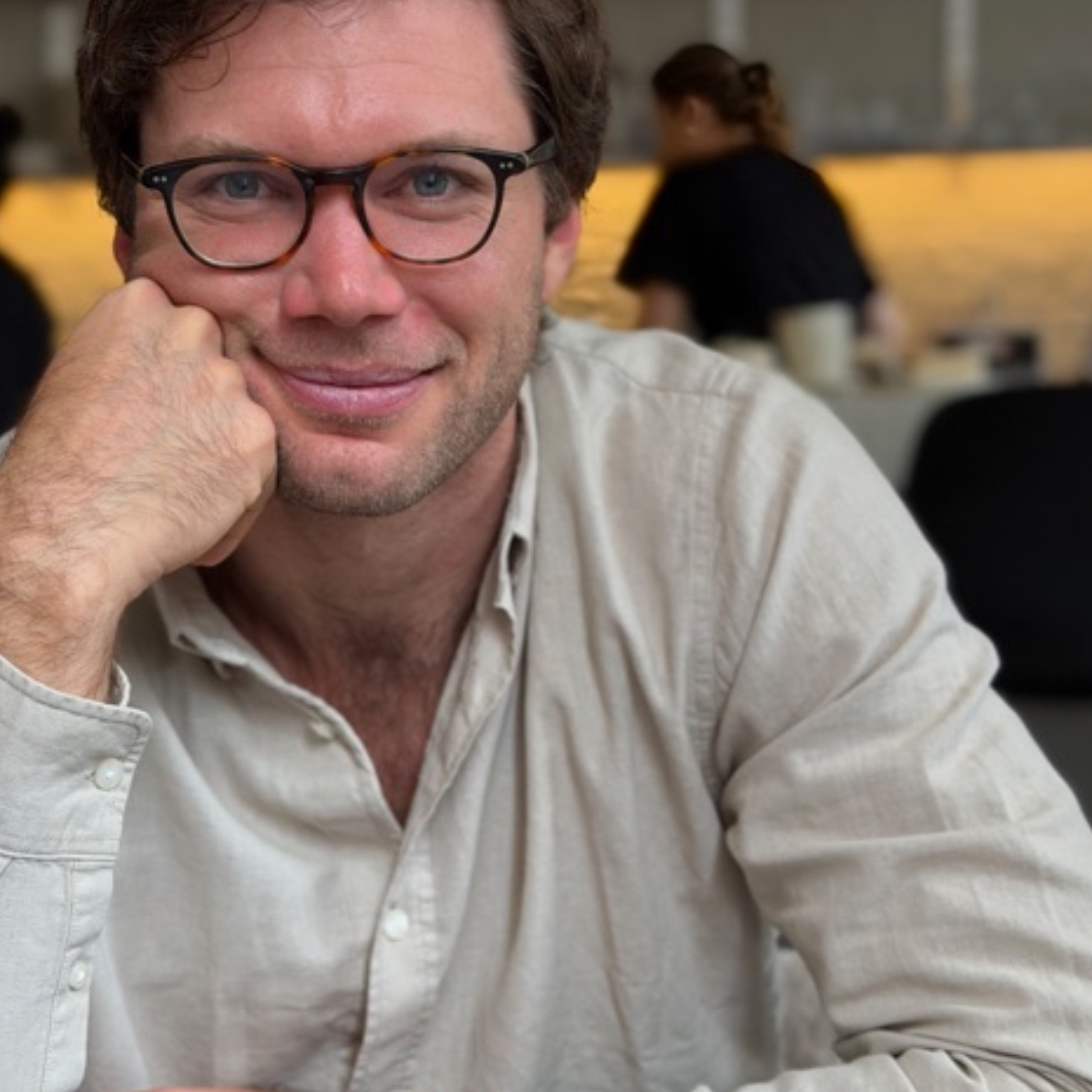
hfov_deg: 23.6
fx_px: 2605
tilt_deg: -0.4
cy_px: 446
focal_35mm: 73
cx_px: 402
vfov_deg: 23.6
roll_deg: +0.4
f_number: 1.78
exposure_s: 1/100
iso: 80
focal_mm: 6.76
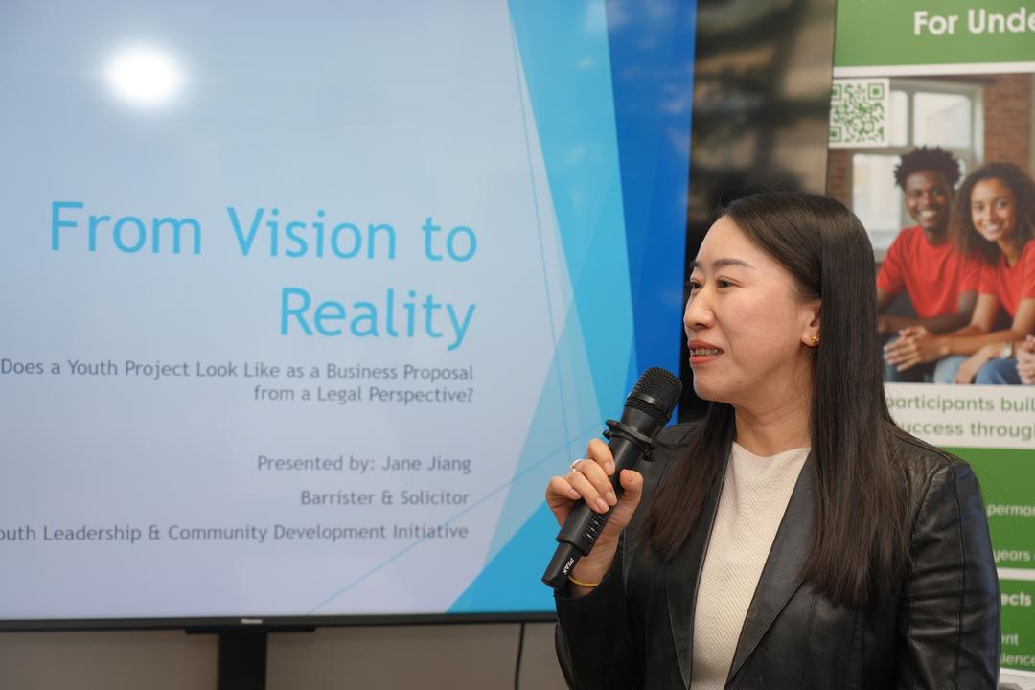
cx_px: 518
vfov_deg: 23.0
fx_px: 1696
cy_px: 345
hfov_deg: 33.9
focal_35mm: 59
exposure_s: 1/160
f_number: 4
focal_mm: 59
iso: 320
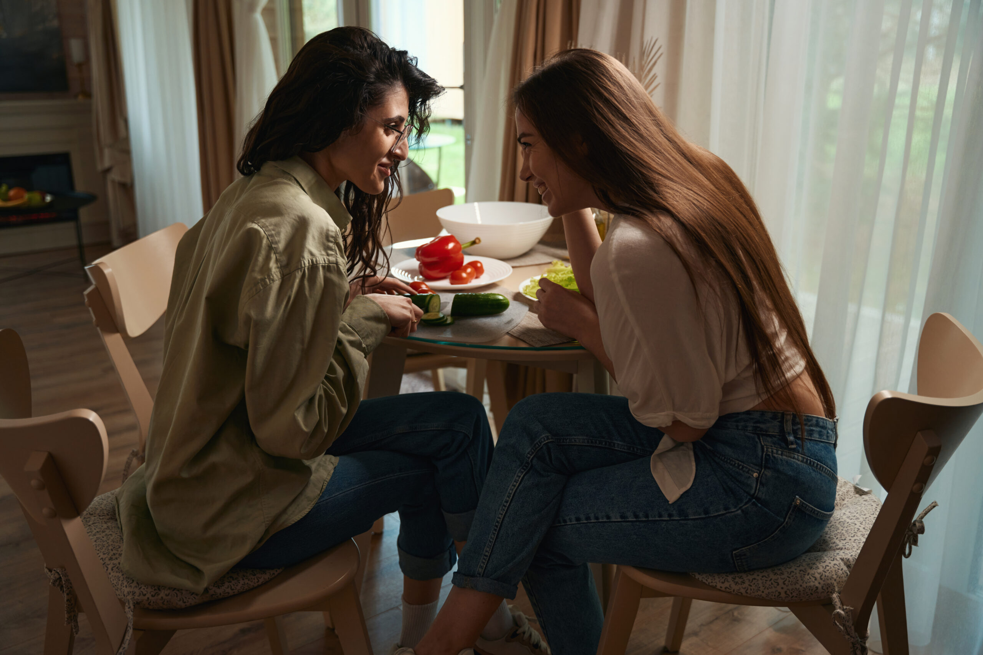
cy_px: 328
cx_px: 492
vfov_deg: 39.9
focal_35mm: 33
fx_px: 904
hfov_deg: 57.1
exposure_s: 1/250
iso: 640
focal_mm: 33.1
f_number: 2.8
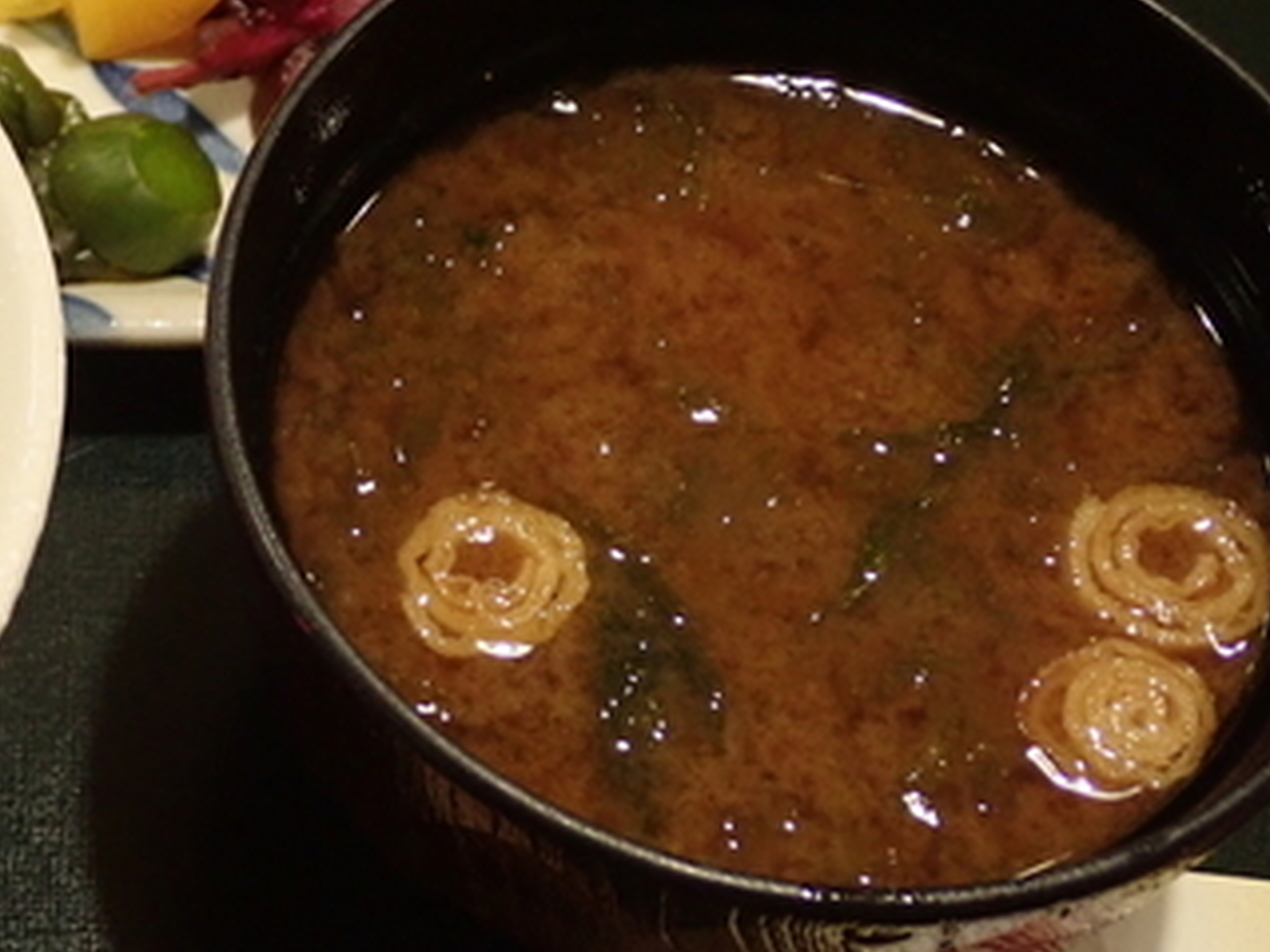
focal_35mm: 81
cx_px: 96
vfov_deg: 18.2
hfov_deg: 23.4
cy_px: 466
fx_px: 2971
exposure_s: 1/25
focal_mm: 7.86
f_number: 2.9
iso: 800
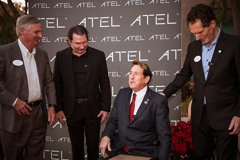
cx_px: 120
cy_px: 80
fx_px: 233
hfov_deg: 54.4
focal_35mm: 35
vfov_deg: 37.9
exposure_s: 1/400
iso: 200
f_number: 1.8
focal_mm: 35
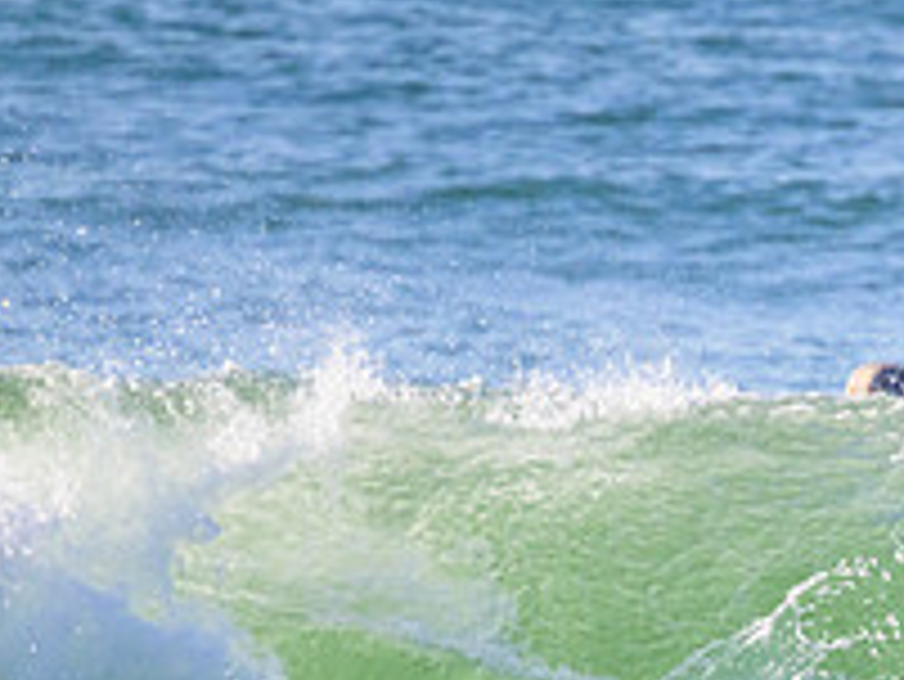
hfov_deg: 0.9
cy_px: 808
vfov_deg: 0.7
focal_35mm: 2220
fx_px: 58010
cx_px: 1277
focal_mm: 800
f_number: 11
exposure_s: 1/2000
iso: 2000
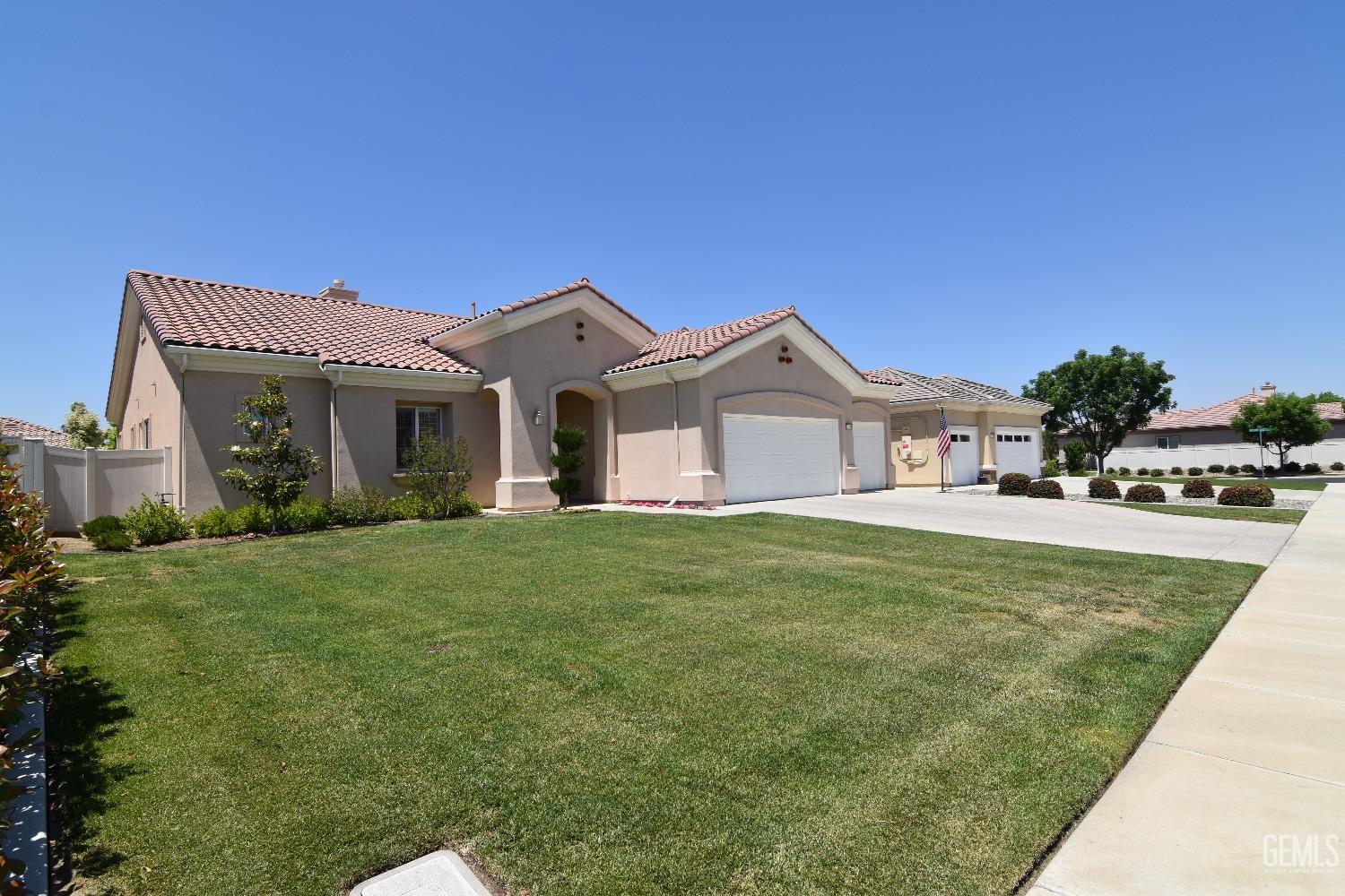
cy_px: 448
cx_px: 672
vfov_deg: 69.7
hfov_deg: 92.4
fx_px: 644
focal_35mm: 17
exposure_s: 1/320
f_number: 9
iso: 100
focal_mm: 11.5
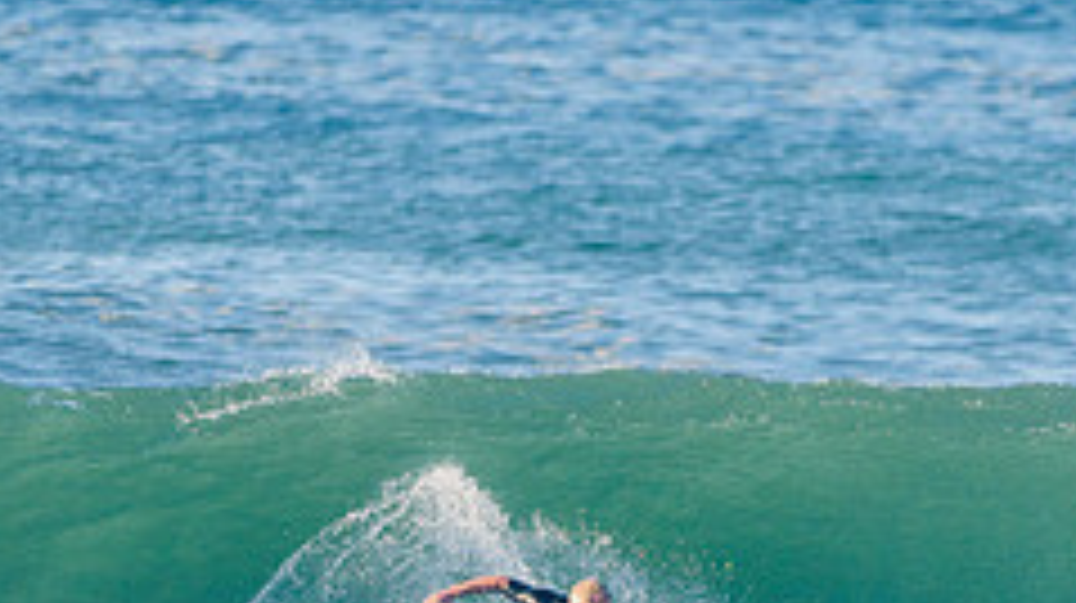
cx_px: 576
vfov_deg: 1.0
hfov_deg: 1.7
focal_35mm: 1274
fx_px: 36320
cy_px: 659
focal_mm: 500
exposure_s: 1/1600
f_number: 5.6
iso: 280
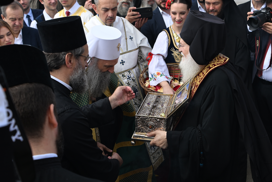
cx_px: 136
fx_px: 181
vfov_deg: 53.1
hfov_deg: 73.7
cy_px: 91
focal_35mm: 24
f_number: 4
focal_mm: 24
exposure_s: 1/1250
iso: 200
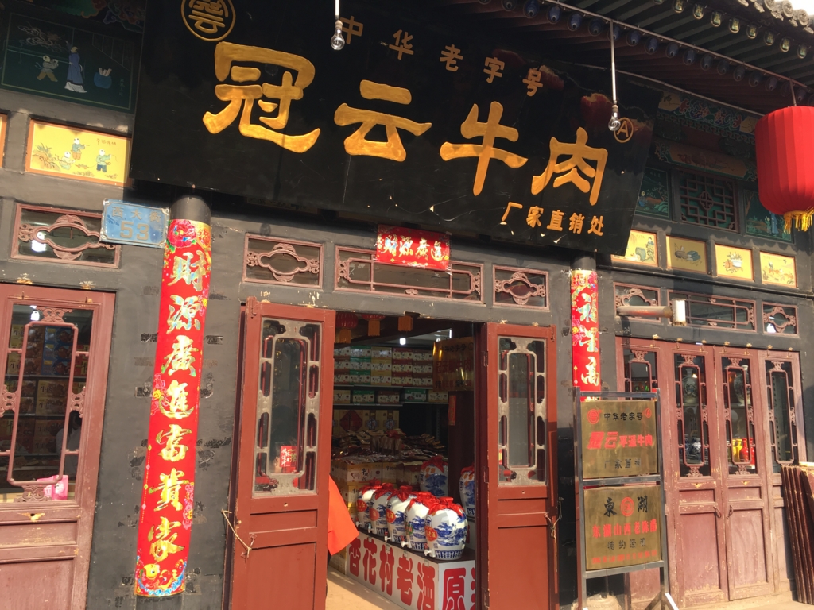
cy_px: 305
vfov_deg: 48.2
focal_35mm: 29
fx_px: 682
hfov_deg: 61.7
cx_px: 407
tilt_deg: +9.2
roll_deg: -0.9
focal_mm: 4.15
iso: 25
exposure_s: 1/215
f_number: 2.2
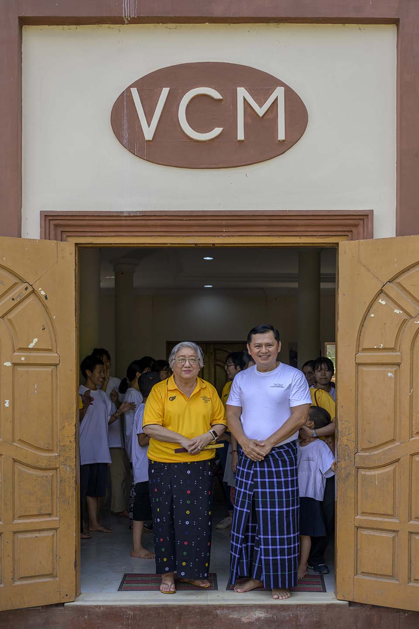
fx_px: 646
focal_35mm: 37
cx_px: 210
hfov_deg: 35.9
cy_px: 314
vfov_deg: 51.9
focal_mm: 37
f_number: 4
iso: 110
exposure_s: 1/200
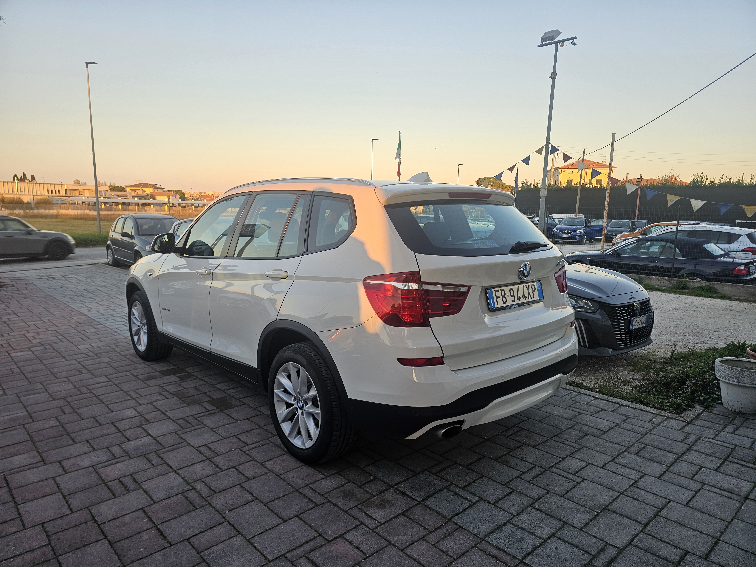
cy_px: 284
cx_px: 378
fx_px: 502
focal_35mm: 23
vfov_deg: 58.9
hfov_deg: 73.9
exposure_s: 1/190
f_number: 1.7
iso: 25
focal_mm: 6.3
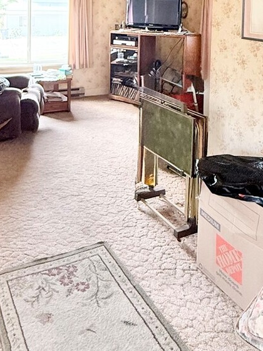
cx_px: 104
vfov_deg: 46.6
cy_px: 39
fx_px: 365
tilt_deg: -4.9
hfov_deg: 39.5
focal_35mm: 36
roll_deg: -0.1
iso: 250
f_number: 2.2
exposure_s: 1/99
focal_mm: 2.22
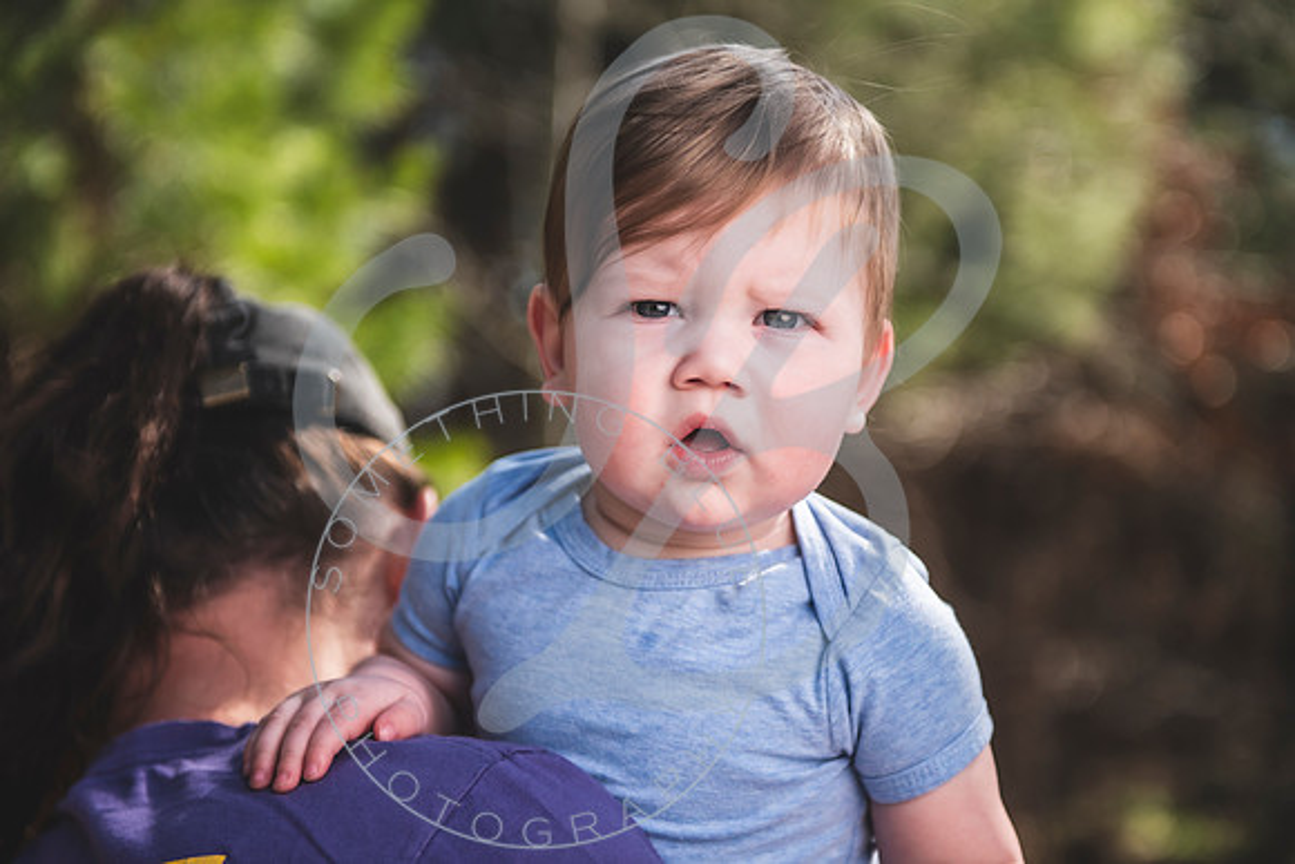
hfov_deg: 28.8
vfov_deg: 19.5
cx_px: 648
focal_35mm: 70
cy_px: 432
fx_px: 2519
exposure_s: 1/1000
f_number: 2.8
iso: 100
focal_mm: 70
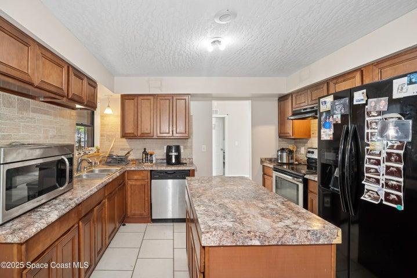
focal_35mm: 15
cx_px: 208
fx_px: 174
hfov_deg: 100.4
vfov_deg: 77.4
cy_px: 139
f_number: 8
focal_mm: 15
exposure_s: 1/6
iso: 200
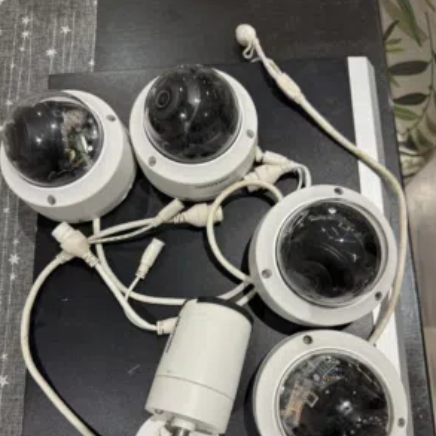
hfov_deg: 55.6
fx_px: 413
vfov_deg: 55.1
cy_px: 266
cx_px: 222
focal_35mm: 29
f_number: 1.78
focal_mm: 6.76
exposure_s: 1/50
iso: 160
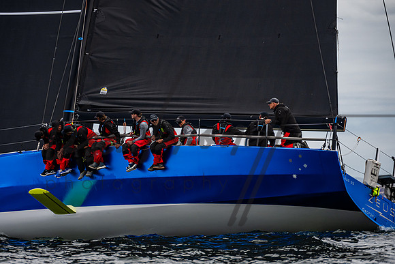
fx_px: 4903
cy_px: 110
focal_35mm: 447
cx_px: 160
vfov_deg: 3.1
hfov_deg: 4.6
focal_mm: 330
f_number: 8
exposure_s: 1/2000
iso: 500
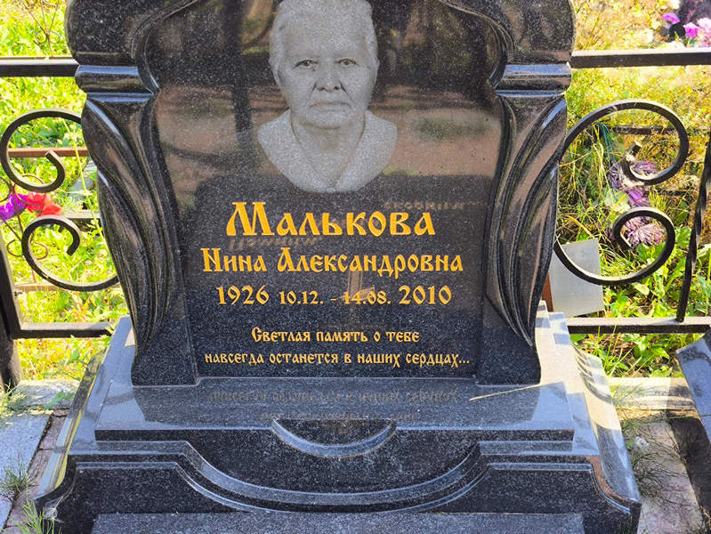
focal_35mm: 50
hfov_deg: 38.2
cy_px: 267
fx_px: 1027
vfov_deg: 29.1
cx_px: 356
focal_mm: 4.71
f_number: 1.7
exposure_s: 1/218
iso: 50
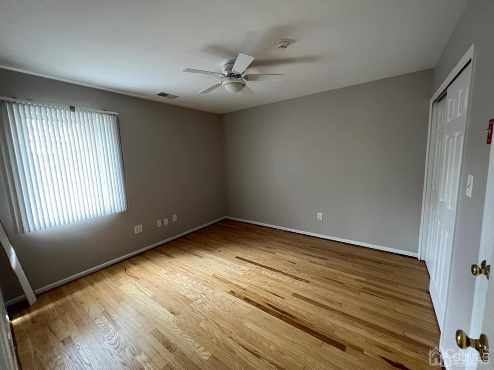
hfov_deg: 106.2
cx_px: 247
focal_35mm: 13
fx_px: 186
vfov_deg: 89.9
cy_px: 185
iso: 500
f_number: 1.8
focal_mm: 1.57
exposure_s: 1/60
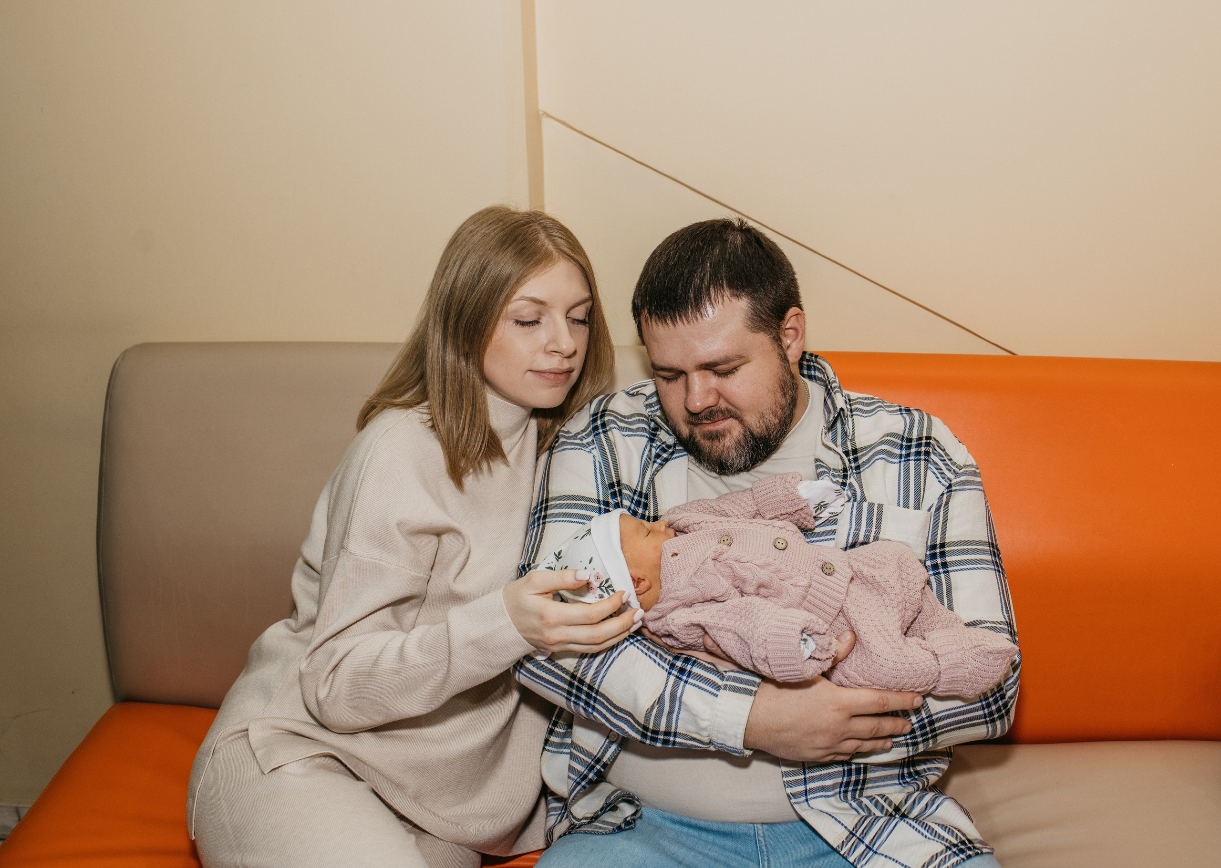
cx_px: 741
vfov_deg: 33.5
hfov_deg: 45.7
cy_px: 374
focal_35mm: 42
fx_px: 1440
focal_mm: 35
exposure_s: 1/160
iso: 400
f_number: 4.5
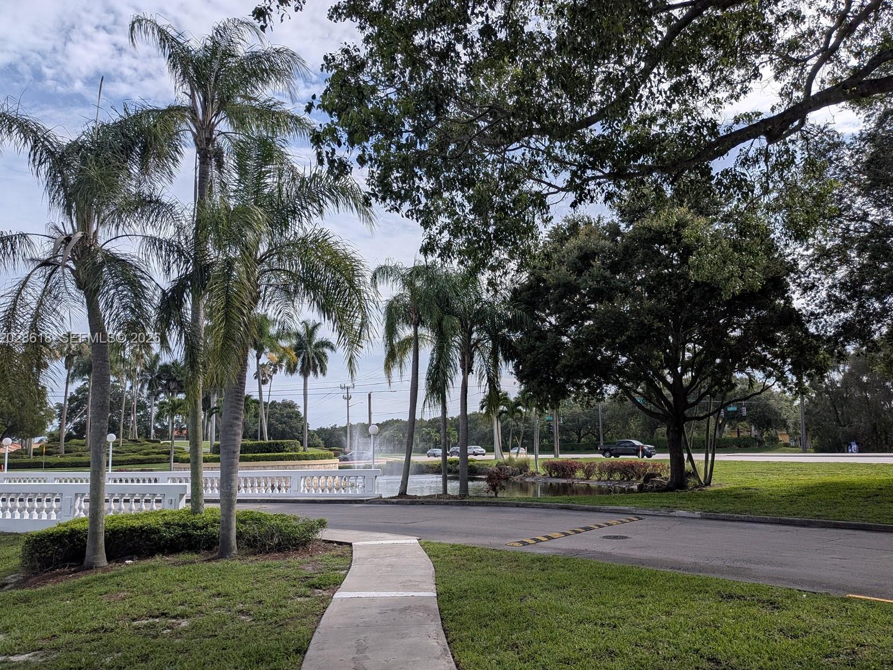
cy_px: 339
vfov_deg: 54.9
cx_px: 445
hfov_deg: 69.4
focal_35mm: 25
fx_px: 645
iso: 28
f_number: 1.7
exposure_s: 1/2342
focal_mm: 4.53
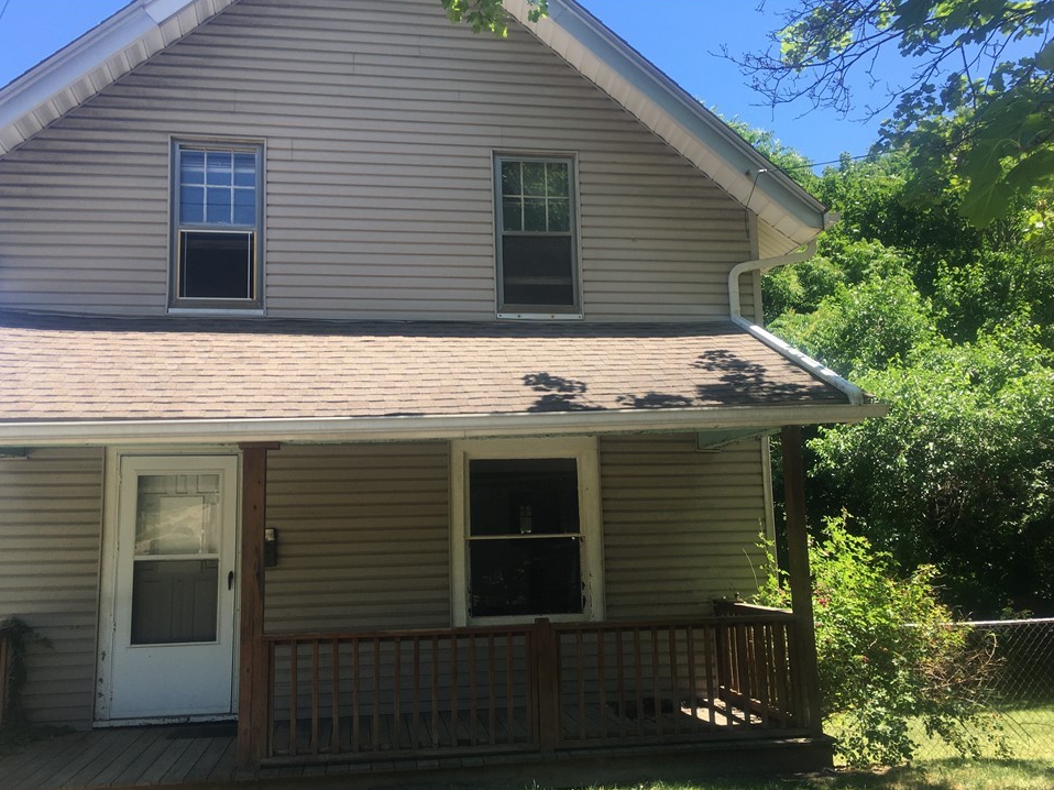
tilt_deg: +10.3
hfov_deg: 58.4
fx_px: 944
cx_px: 516
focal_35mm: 31
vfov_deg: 45.4
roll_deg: +0.8
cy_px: 418
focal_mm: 4.15
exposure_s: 1/444
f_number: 2.2
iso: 25
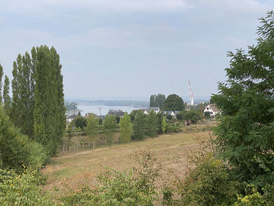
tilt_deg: -0.5
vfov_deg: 28.0
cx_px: 137
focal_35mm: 52
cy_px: 103
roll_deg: -0.2
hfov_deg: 36.8
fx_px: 412
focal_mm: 6
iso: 20
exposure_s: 1/1142
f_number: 2
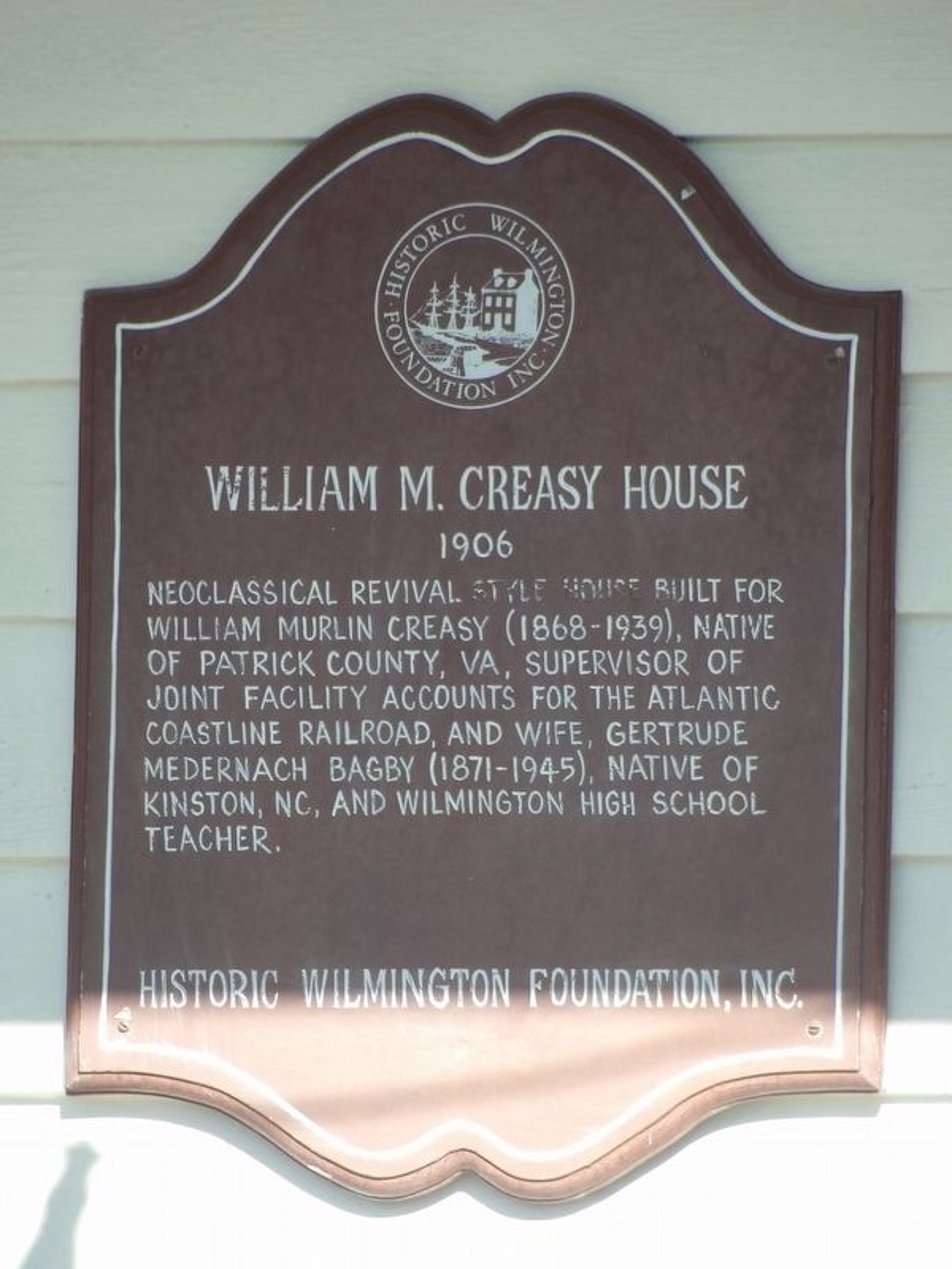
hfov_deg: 1.8
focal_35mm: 848
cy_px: 634
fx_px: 31095
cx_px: 476
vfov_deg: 2.3
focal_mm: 152.1
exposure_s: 1/144
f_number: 4.8
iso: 100
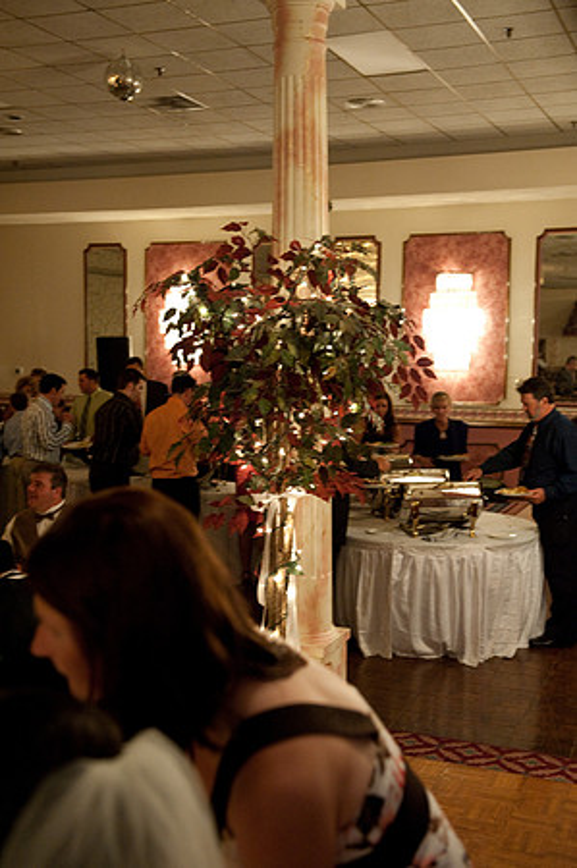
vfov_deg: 44.5
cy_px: 434
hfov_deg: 30.4
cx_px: 288
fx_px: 1060
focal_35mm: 44
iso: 3200
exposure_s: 1/40
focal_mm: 44
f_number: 4
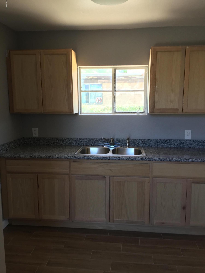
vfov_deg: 58.4
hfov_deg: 45.4
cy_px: 136
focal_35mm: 31
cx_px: 102
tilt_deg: -8.7
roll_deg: +0.7
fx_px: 245
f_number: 2.4
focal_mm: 3.3
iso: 25
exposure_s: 1/40
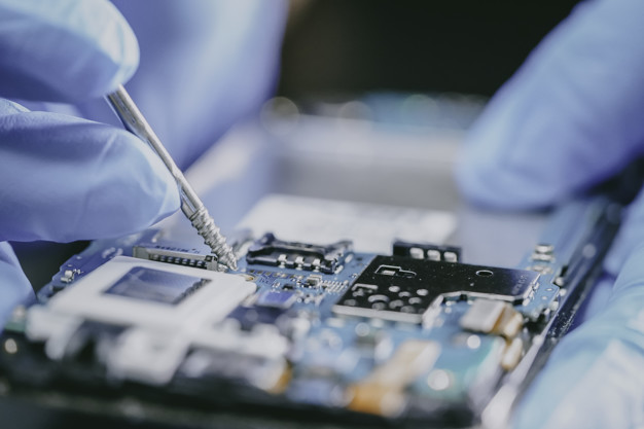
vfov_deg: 15.2
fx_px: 1609
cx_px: 322
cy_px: 214
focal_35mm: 90
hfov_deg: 22.6
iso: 8000
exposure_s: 1/100
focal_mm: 90
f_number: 3.5
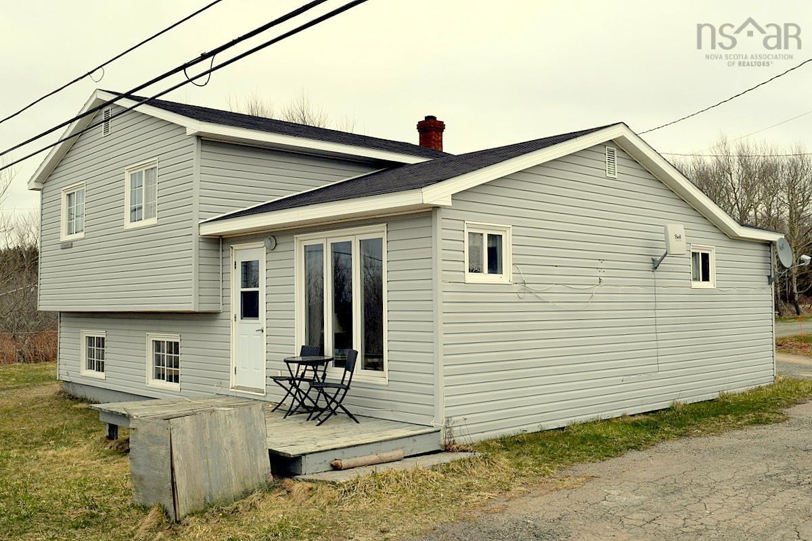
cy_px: 270
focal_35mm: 34
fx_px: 778
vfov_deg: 38.4
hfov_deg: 55.1
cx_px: 406
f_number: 11
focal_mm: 23
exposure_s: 1/500
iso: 200
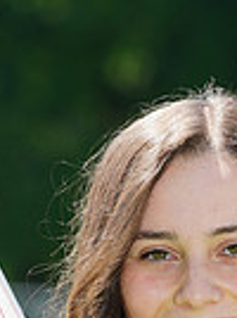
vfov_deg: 1.8
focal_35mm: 1103
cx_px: 156
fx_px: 10101
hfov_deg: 1.3
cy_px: 439
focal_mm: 265
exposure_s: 1/200
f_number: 9
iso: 200
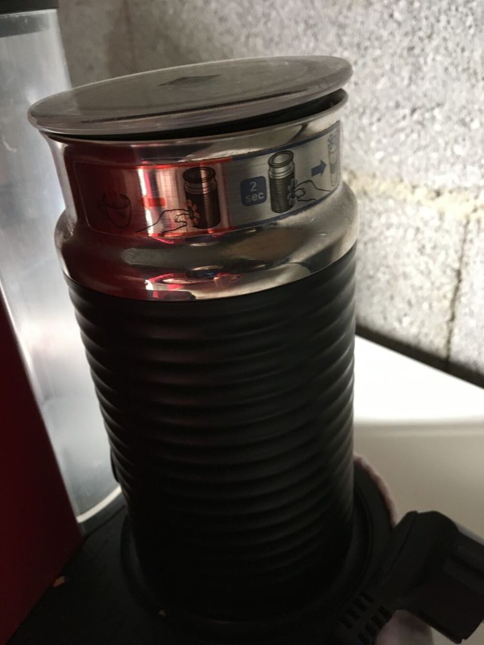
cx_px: 242
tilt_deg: -32.4
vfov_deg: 61.7
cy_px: 322
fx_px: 541
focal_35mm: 29
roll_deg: +2.7
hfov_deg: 48.2
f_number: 2.2
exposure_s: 1/20
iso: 200
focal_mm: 4.15
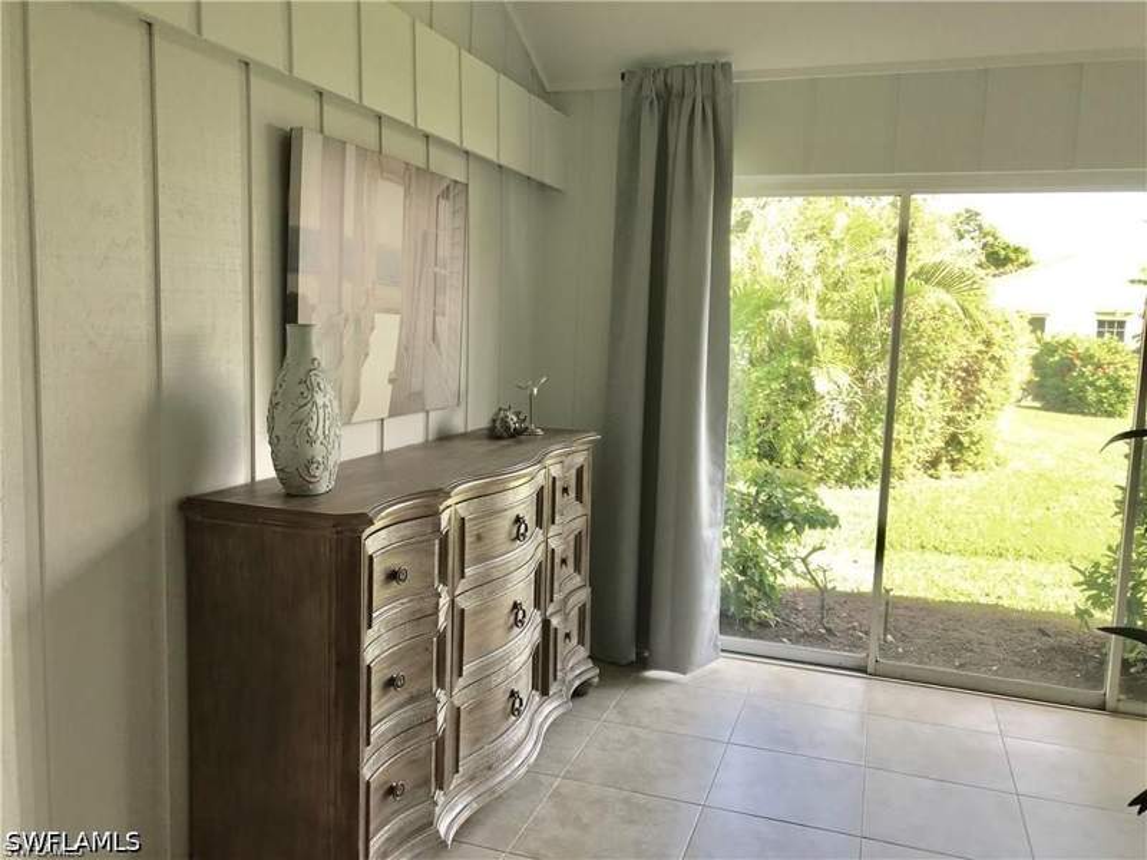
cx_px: 574
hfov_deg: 63.4
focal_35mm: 28
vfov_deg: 49.7
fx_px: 928
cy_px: 430
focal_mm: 3.99
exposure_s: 1/128
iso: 20
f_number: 1.8
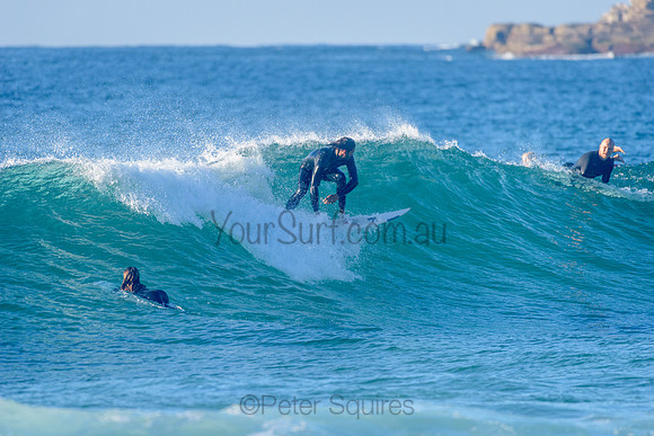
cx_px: 327
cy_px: 218
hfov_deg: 4.1
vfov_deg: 2.7
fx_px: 9090
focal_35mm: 500
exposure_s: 1/2000
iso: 450
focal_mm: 500
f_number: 5.6
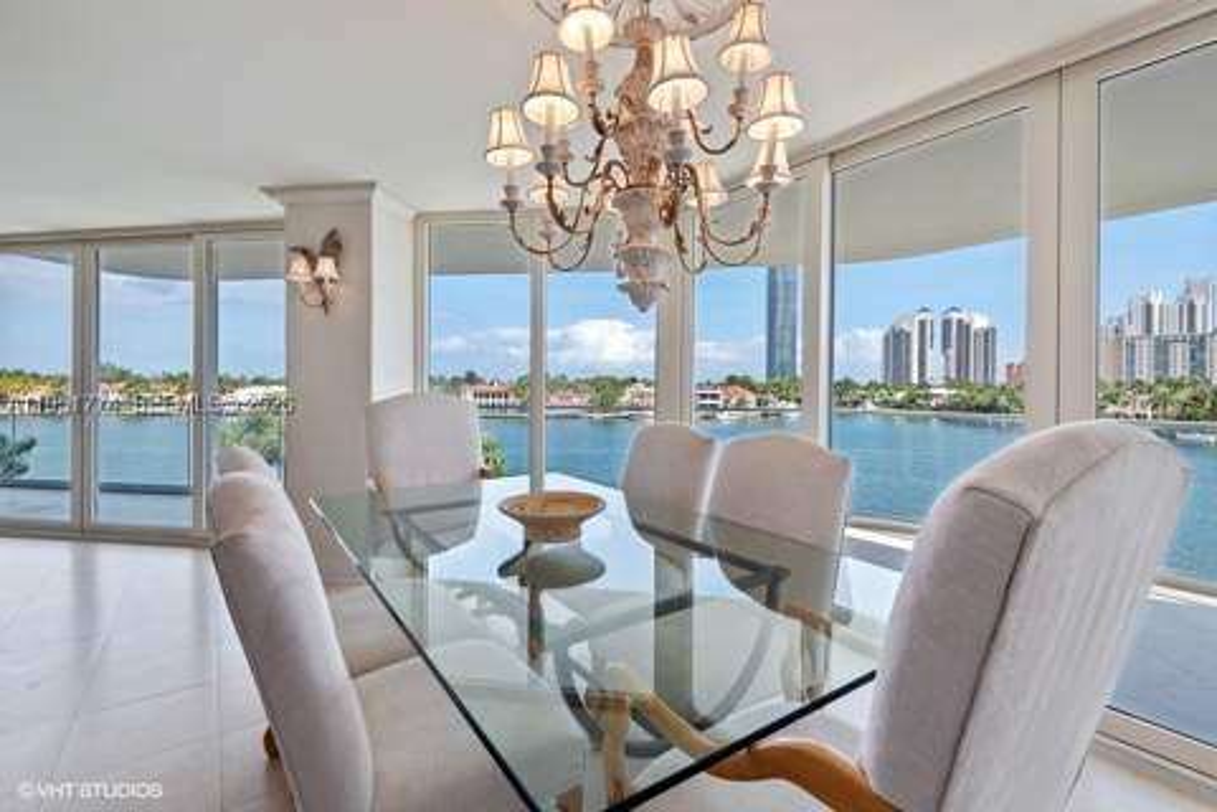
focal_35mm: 16
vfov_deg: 73.7
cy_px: 406
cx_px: 608
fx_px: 541
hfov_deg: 96.7
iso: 250
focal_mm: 16
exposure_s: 1/50
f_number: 8
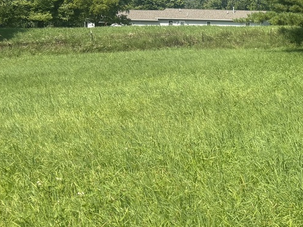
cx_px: 342
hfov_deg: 24.1
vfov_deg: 19.6
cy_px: 82
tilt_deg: -4.8
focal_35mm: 75
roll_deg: -1.2
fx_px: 656
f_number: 1.6
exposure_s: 1/2398
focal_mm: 5.96
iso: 50
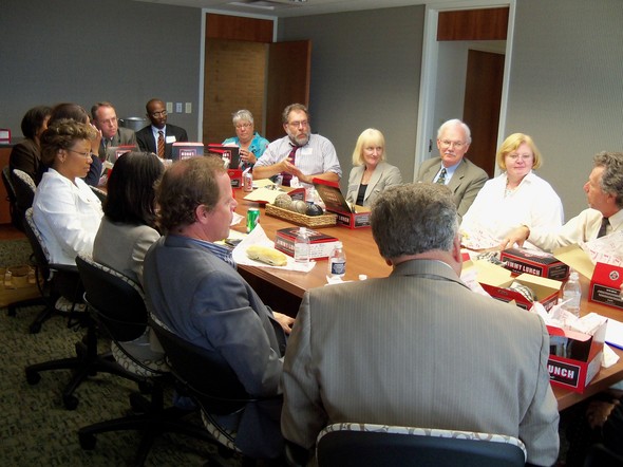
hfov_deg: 52.6
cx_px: 312
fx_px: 630
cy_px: 234
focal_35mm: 35
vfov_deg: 40.7
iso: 200
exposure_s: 1/40
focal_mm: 6.2
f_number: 3.5
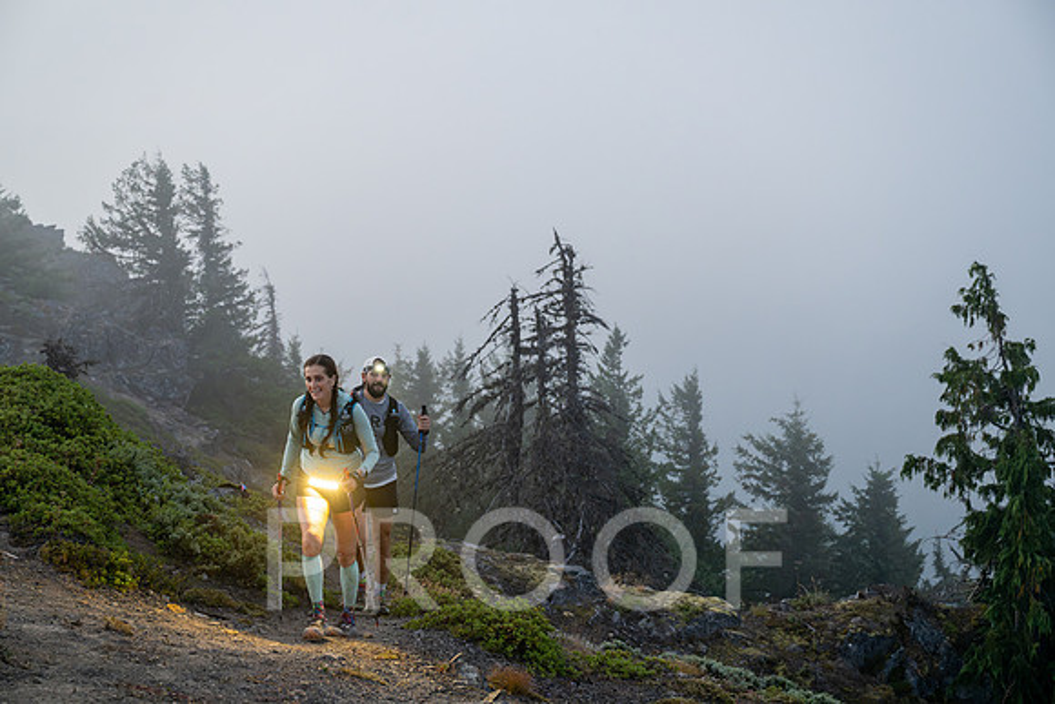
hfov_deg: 35.6
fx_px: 1641
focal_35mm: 56
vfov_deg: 24.2
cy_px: 352
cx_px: 528
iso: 3200
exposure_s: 1/250
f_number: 4
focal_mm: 56
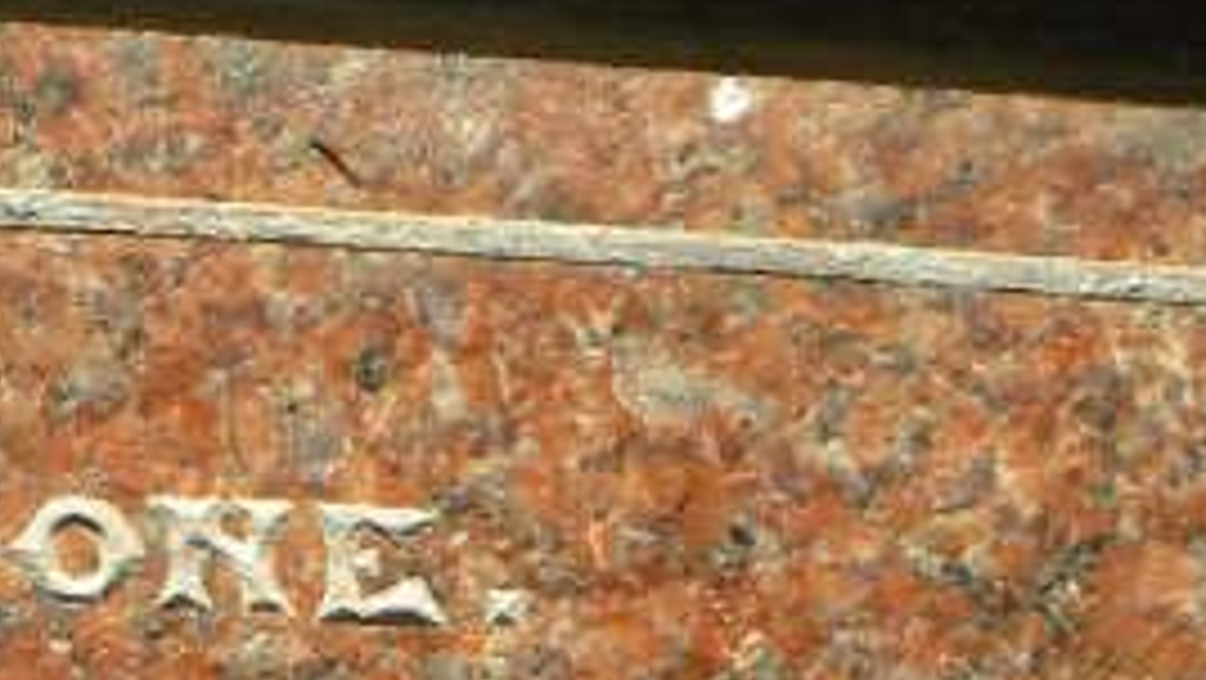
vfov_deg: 7.4
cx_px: -576
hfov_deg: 12.7
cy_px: 1130
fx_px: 5151
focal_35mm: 161
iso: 64
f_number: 4.5
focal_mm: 5.9
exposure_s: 1/180
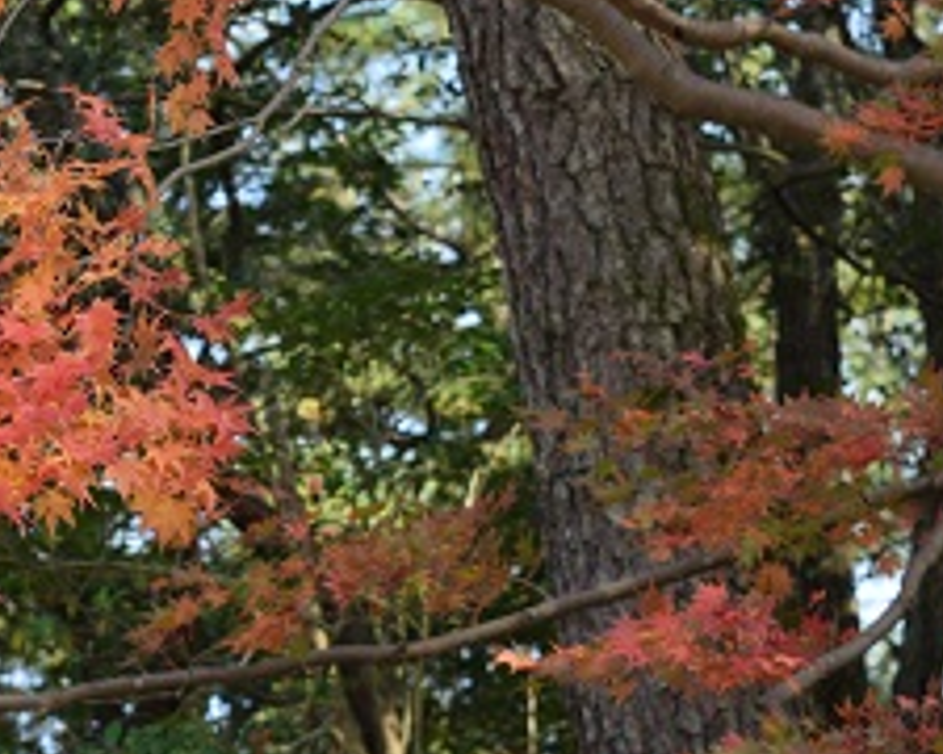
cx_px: 71
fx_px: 4186
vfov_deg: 10.3
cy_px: 218
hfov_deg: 12.7
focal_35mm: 150
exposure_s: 1/200
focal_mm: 50
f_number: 7.1
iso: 400
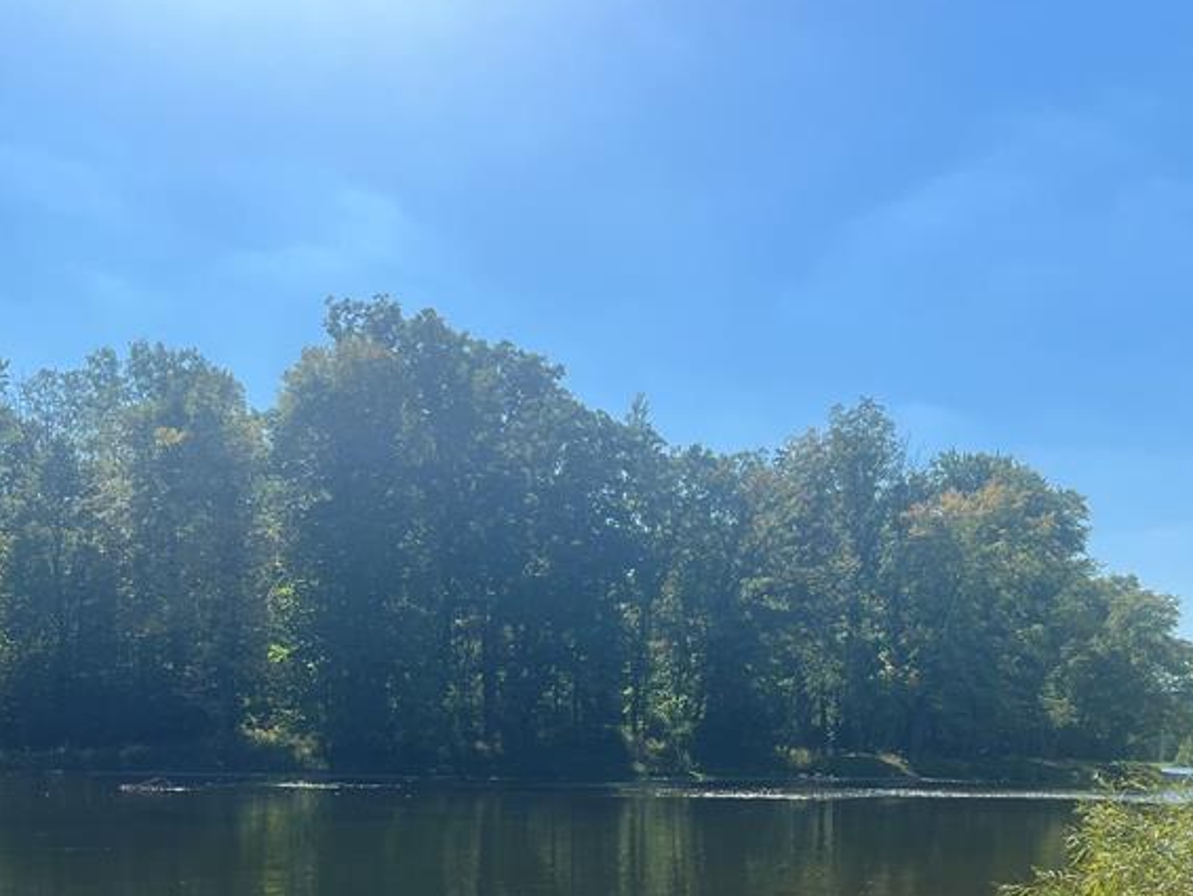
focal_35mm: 47
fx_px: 1620
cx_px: 672
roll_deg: -1.4
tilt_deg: -1.3
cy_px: 763
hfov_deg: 40.3
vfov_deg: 29.9
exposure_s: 1/4831
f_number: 1.5
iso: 50
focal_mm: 5.7
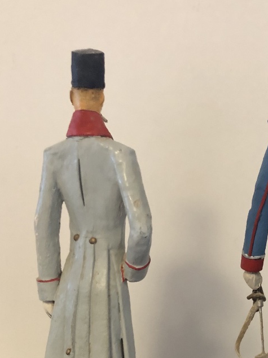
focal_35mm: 53
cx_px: 217
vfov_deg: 34.9
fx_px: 547
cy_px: 293
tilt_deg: -8.3
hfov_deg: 26.9
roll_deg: +1.2
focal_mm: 3.99
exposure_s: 1/5
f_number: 1.8
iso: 80
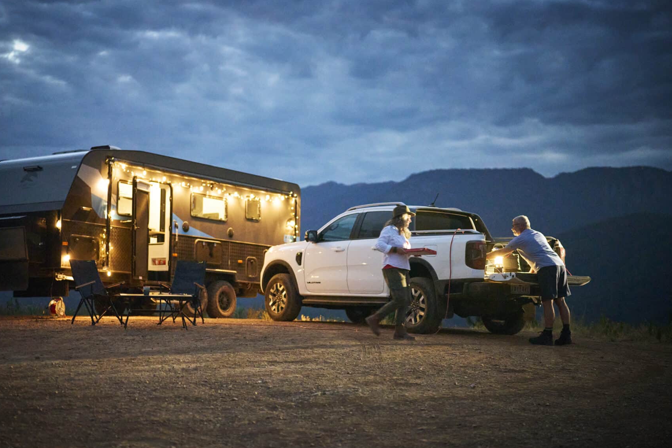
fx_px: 1120
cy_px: 230
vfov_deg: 22.6
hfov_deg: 33.4
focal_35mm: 60
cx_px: 291
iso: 12800
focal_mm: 50
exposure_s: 1/60
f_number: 1.4
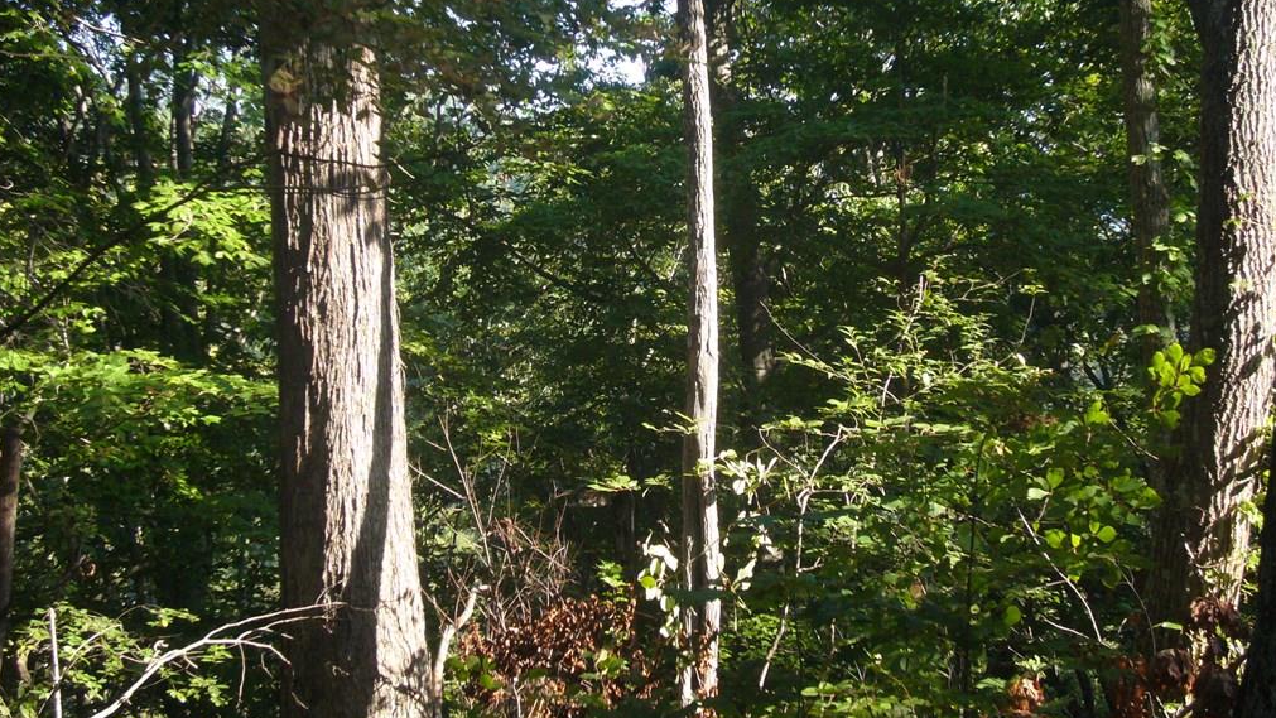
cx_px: 635
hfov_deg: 32.8
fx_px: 2166
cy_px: 305
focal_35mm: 64
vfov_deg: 18.8
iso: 200
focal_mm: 9.6
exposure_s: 1/200
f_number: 4
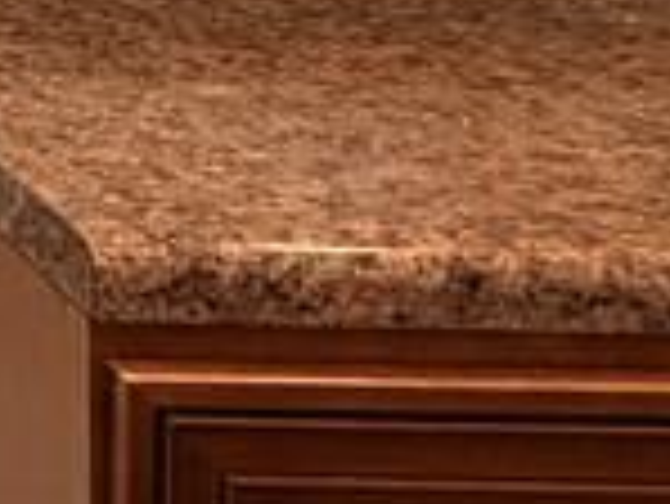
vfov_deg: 13.7
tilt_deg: -2.1
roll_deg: +1.8
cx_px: -904
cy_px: -428
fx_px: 1860
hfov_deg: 14.3
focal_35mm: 96
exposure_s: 1/120
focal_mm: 2.22
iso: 250
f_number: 2.2
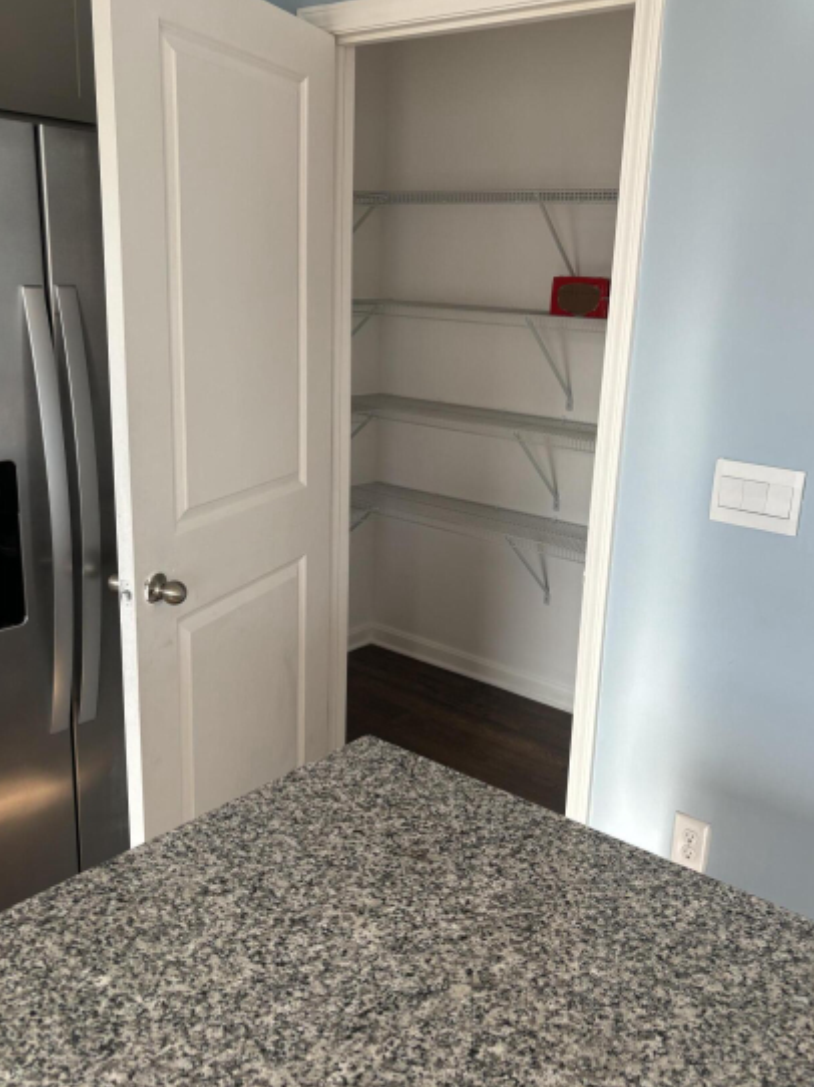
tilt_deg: -16.5
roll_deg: -2.5
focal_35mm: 32
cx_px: 421
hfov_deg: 44.1
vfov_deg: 56.8
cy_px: 549
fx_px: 1004
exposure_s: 1/121
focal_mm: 5.96
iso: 64
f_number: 1.6
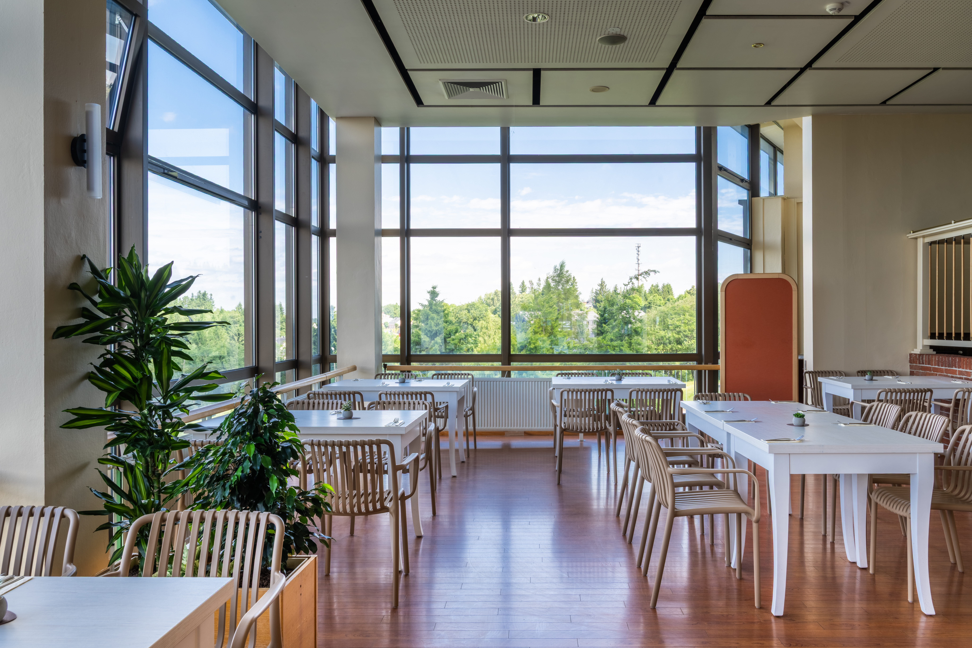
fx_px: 783
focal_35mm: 29
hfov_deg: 63.7
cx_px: 486
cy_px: 324
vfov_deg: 45.0
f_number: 14
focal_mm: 29
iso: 64
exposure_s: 1/80
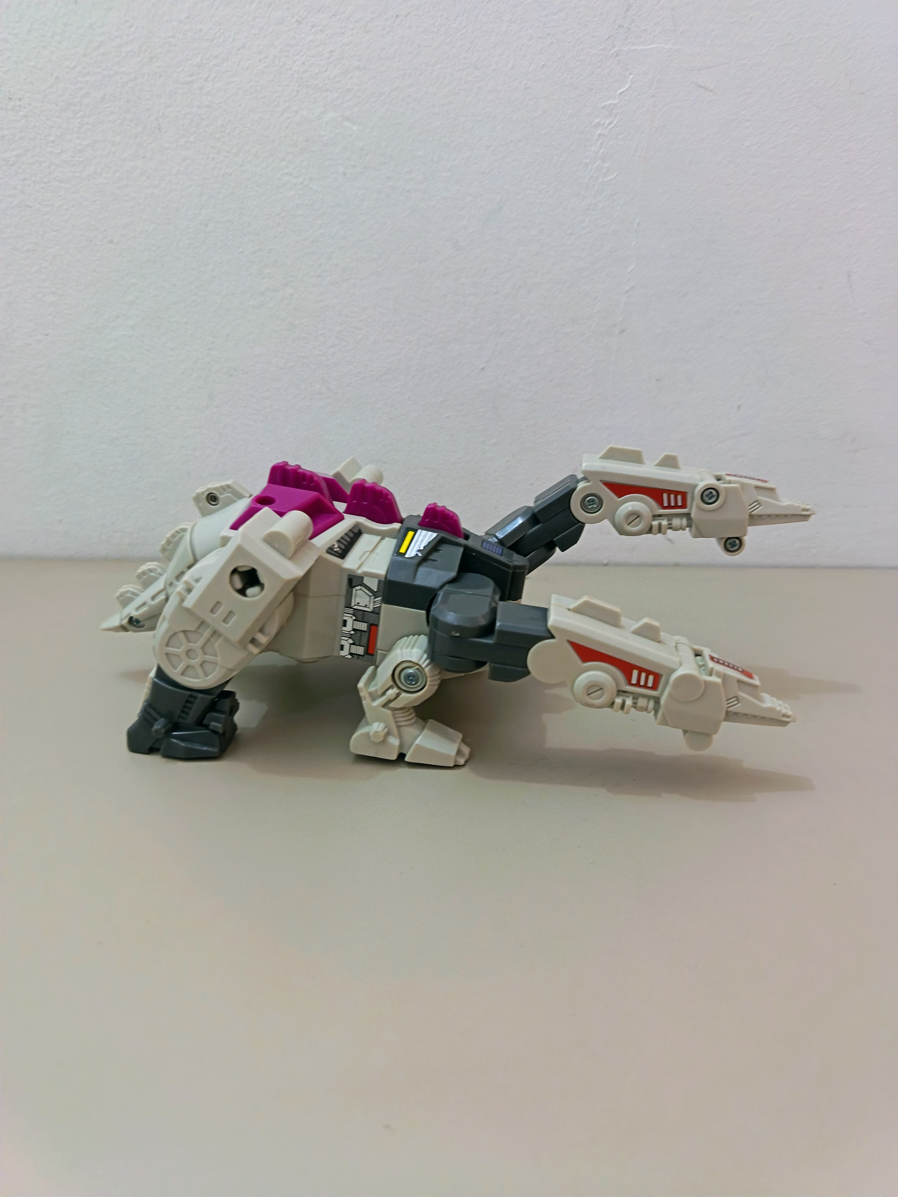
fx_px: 830
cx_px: 449
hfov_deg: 56.8
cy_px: 598
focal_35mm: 24
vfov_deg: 71.6
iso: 2442
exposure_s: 1/33.3
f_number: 1.75
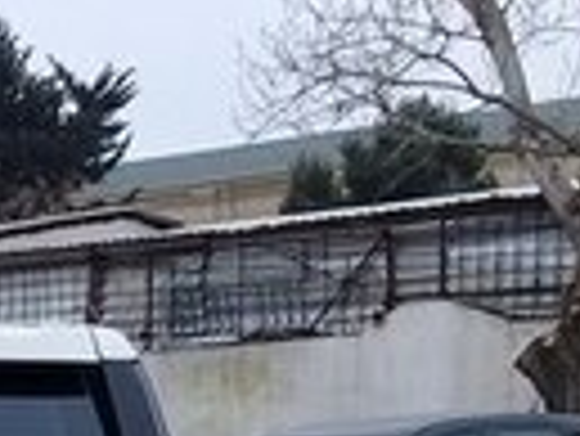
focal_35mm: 158
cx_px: -279
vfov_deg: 9.0
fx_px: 2650
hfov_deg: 12.0
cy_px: 807
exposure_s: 1/561
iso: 50
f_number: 2.2
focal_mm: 3.3
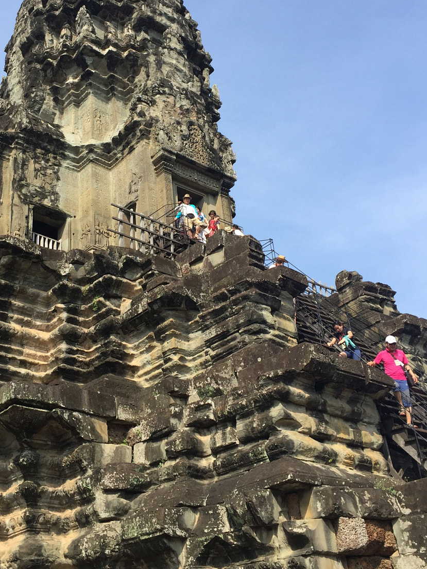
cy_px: 248
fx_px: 691
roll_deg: +2.4
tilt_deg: +31.7
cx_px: 152
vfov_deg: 44.7
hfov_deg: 34.1
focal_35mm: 42
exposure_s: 1/1199
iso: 32
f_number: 2.2
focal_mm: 4.15
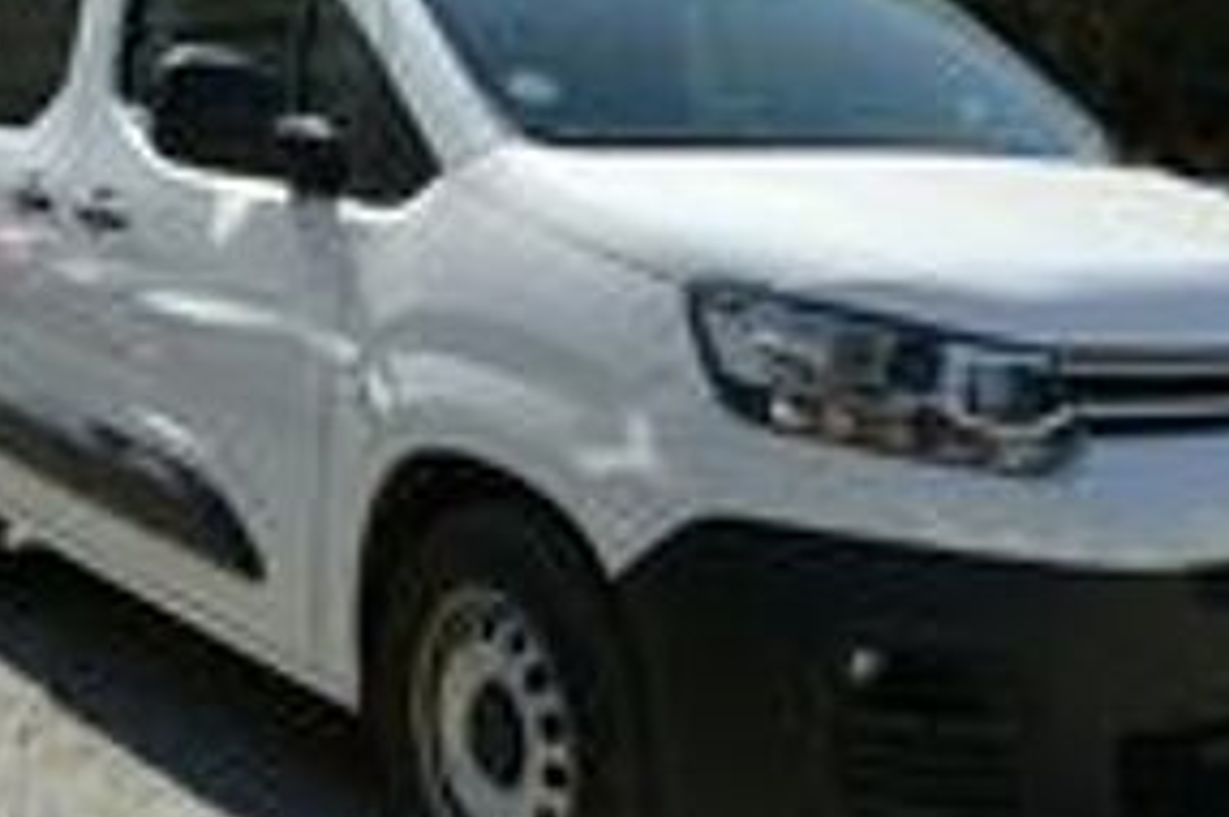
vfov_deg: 25.9
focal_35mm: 52
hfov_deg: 38.1
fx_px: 1773
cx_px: 731
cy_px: 359
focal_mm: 11.35
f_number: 3
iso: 125
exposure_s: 1/1300
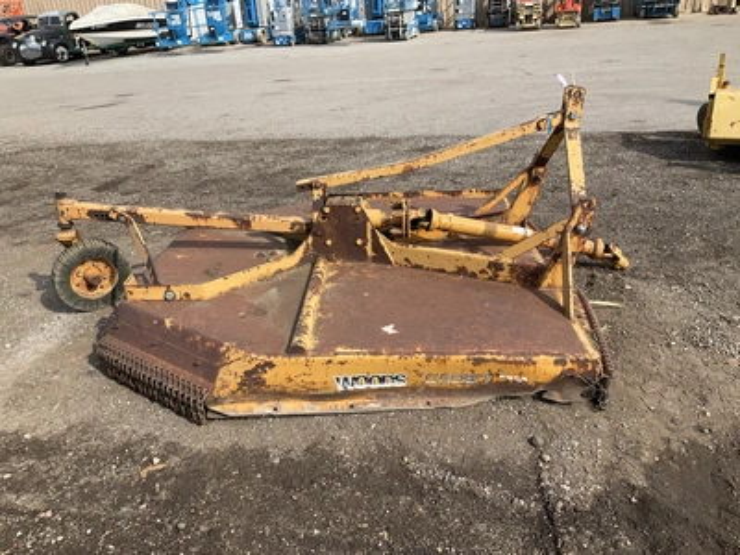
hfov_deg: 61.7
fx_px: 620
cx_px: 370
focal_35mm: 29
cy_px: 278
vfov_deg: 48.2
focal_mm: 3
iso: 25
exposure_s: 1/1055
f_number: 1.8
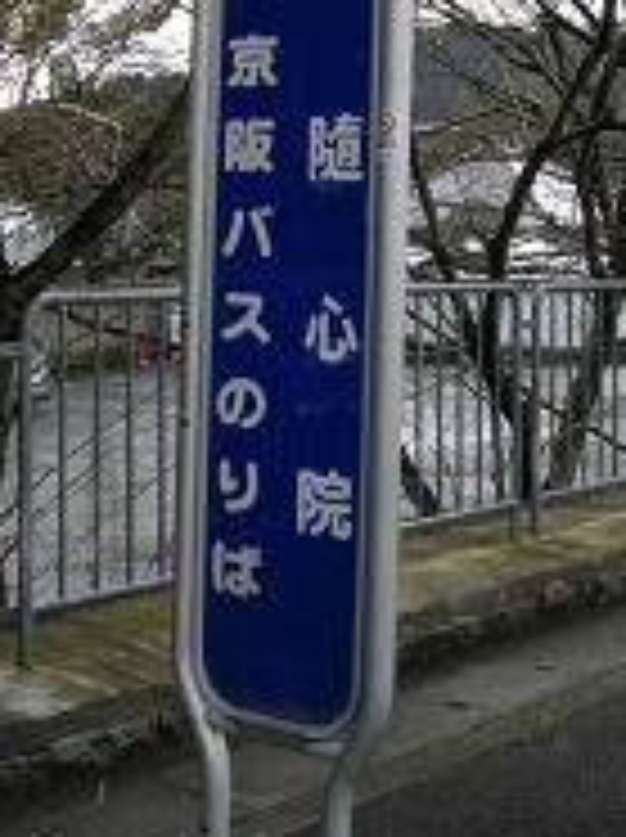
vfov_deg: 28.1
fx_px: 1619
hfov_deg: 21.9
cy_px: 119
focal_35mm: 67
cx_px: 365
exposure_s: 1/200
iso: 100
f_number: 5.5
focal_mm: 5.7
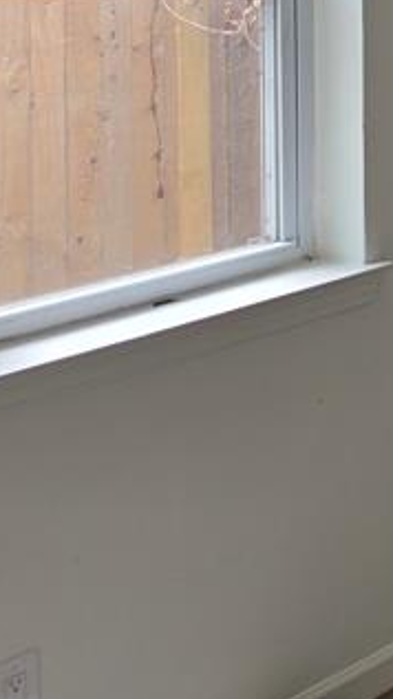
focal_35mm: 81
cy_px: -13
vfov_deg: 24.9
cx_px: 945
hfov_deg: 12.0
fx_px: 1503
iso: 25
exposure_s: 1/180
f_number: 1.4
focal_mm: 6.5
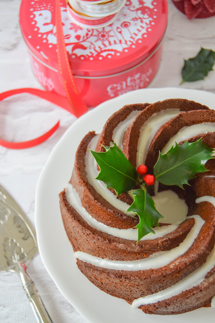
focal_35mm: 57
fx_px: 511
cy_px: 162
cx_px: 108
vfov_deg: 35.1
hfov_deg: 23.8
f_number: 4.8
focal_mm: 38
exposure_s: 1/60
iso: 1000
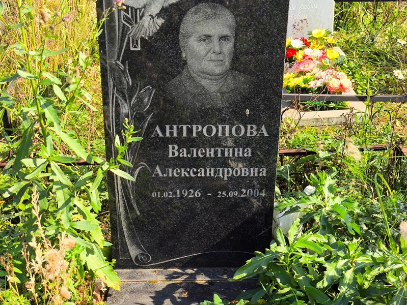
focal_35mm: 50
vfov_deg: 29.1
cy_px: 152
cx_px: 204
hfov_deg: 38.2
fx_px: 588
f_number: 1.7
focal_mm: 4.71
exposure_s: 1/721
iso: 50
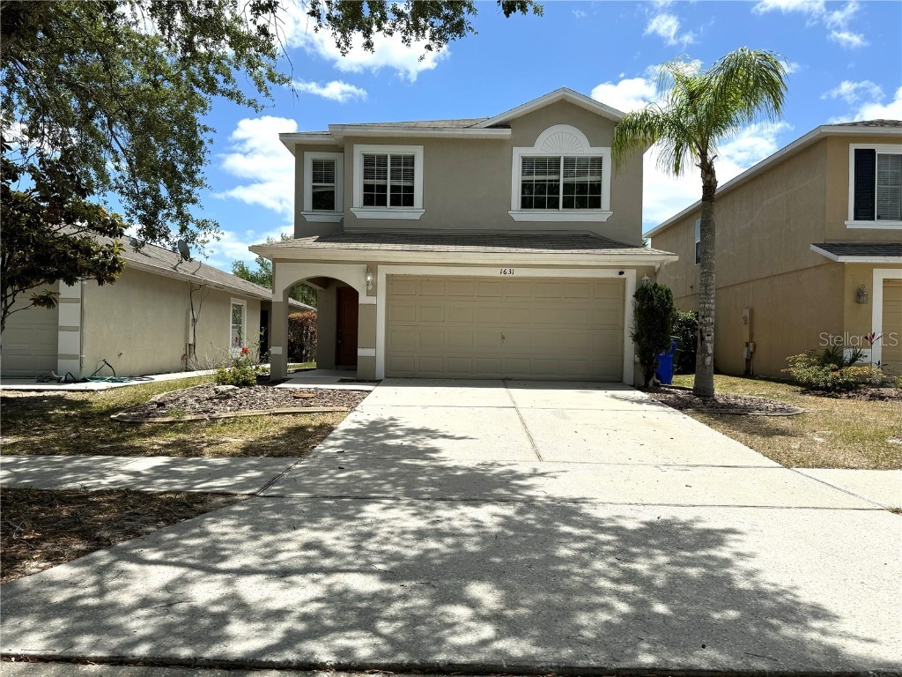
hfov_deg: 71.6
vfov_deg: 56.8
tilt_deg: -0.2
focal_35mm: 24
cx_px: 451
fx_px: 625
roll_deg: -0.7
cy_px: 338
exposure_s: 1/6410
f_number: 1.78
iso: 80
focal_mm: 6.76
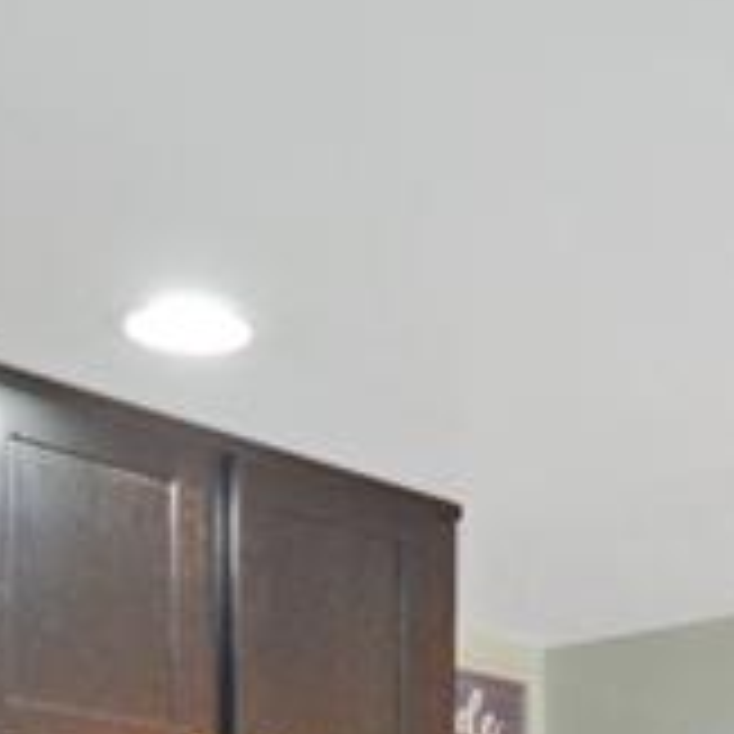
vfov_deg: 19.5
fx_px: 1919
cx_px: 545
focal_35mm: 80
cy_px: 1022
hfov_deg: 21.5
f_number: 4
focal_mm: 10
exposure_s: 1/60
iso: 720
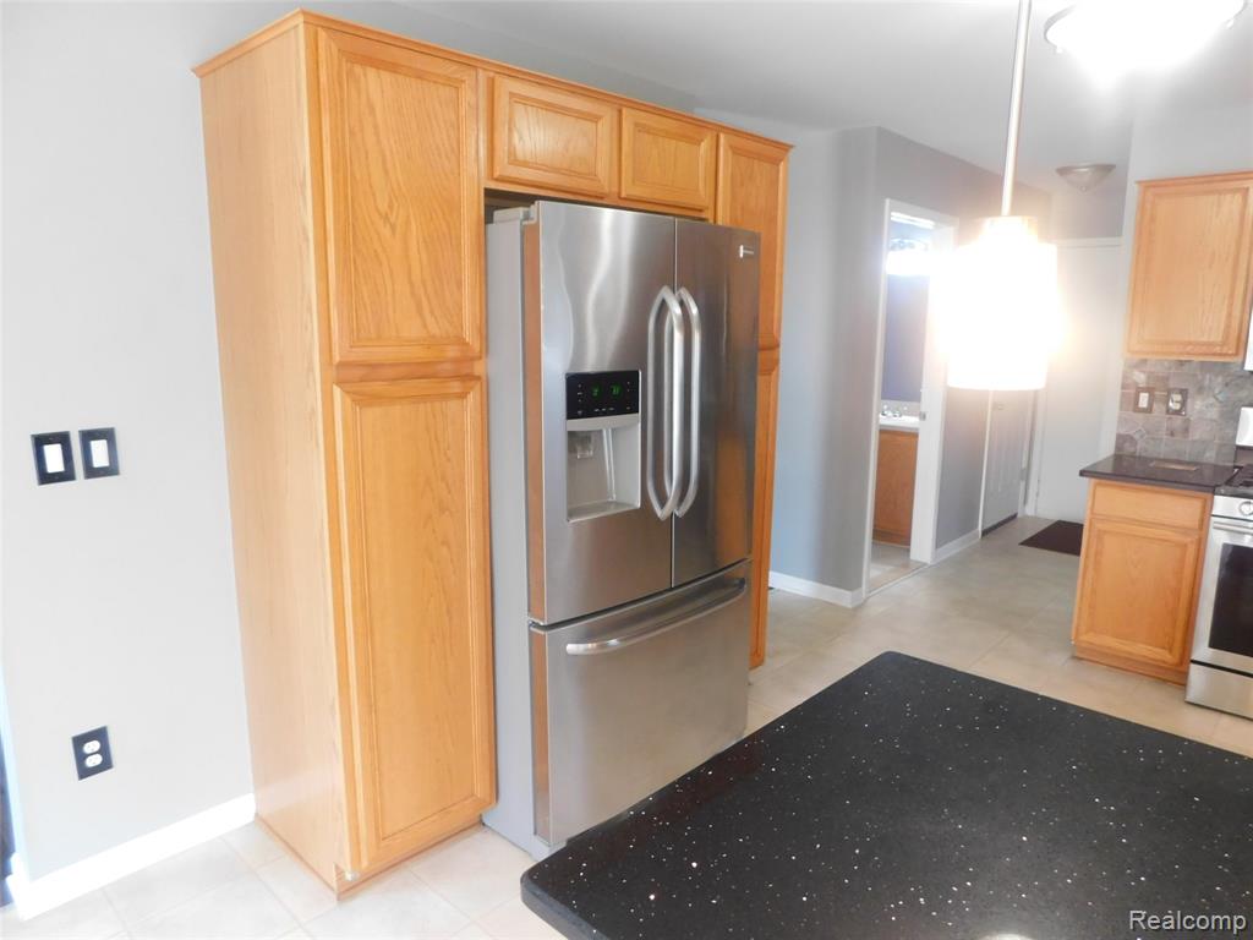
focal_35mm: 23
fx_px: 833
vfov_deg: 58.9
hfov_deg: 73.9
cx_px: 626
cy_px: 470
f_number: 3
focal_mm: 4
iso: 320
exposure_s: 1/30
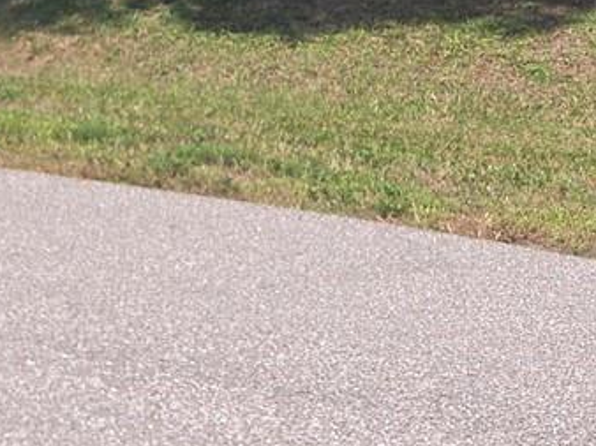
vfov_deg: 12.1
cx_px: 430
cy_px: -428
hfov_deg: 18.0
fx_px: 1875
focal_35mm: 109
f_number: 1.8
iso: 25
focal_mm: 5.4
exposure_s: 1/1258
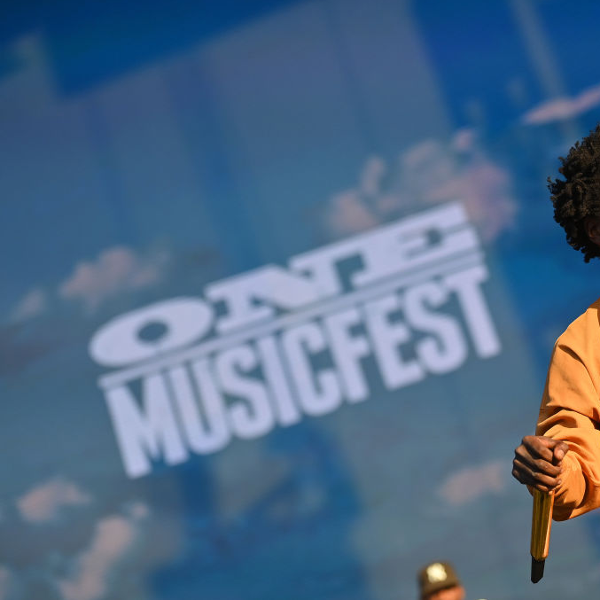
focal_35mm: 126
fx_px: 2471
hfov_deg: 13.8
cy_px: 298
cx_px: 411
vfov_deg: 13.8
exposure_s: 1/5000
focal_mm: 98
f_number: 3.2
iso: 500
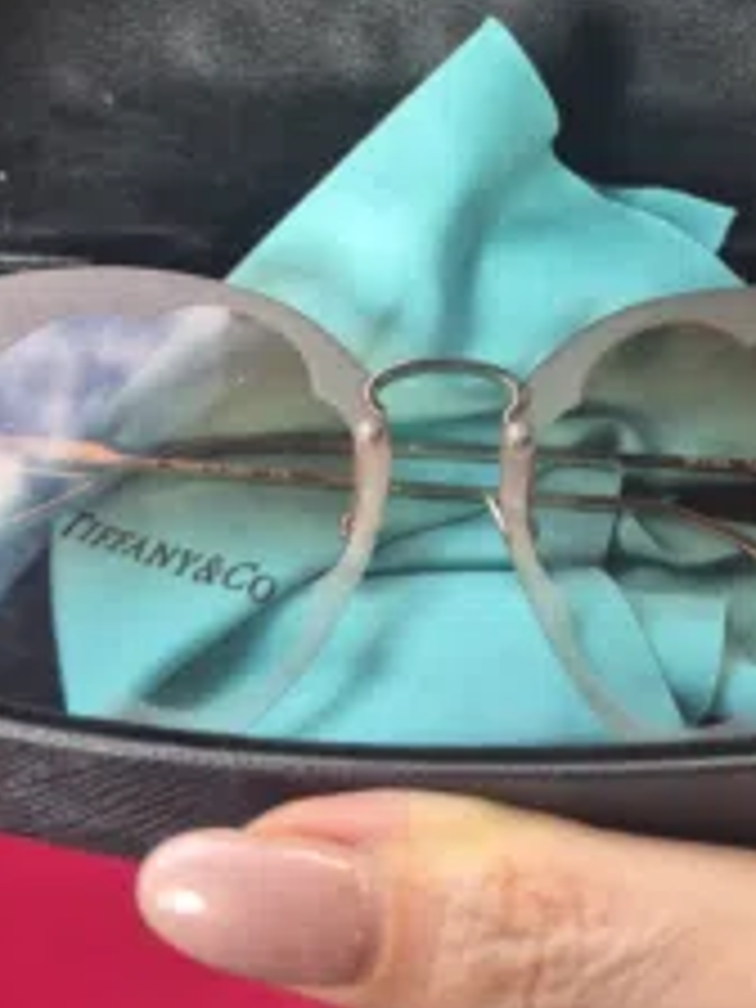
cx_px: 472
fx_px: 1194
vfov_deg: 44.2
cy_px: 243
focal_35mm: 41
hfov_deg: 34.9
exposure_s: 1/100
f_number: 1.8
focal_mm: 5.4
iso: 125
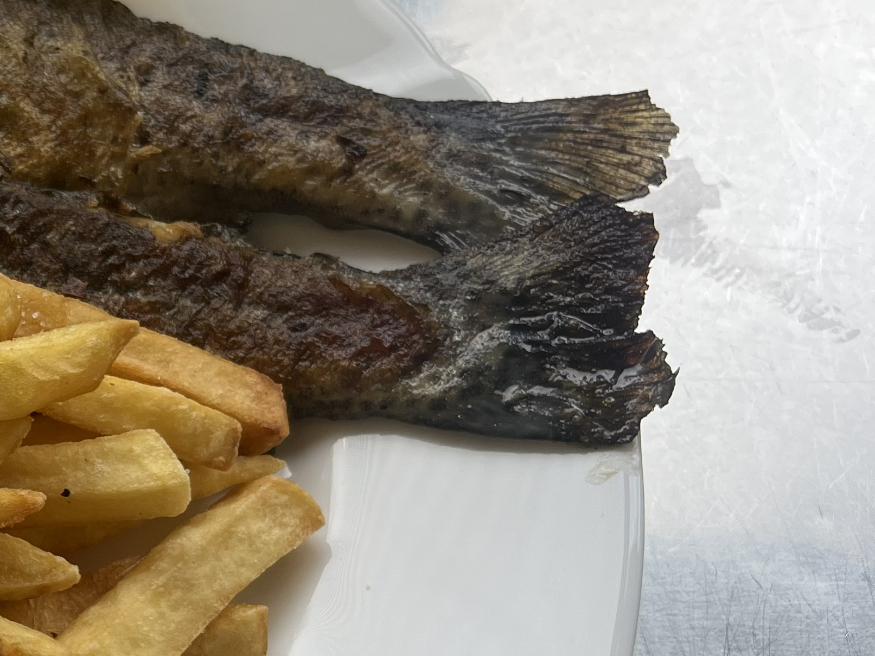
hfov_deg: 26.3
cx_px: -199
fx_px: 1643
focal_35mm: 65
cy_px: 416
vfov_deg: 22.5
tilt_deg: -58.1
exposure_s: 1/100
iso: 40
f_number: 1.6
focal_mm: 5.1
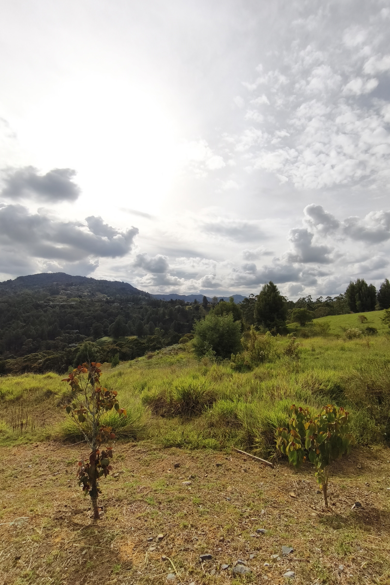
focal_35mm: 16
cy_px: 299
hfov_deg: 73.6
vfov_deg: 96.7
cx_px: 213
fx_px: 260
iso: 50
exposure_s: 1/2976
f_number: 2.2
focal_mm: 1.91
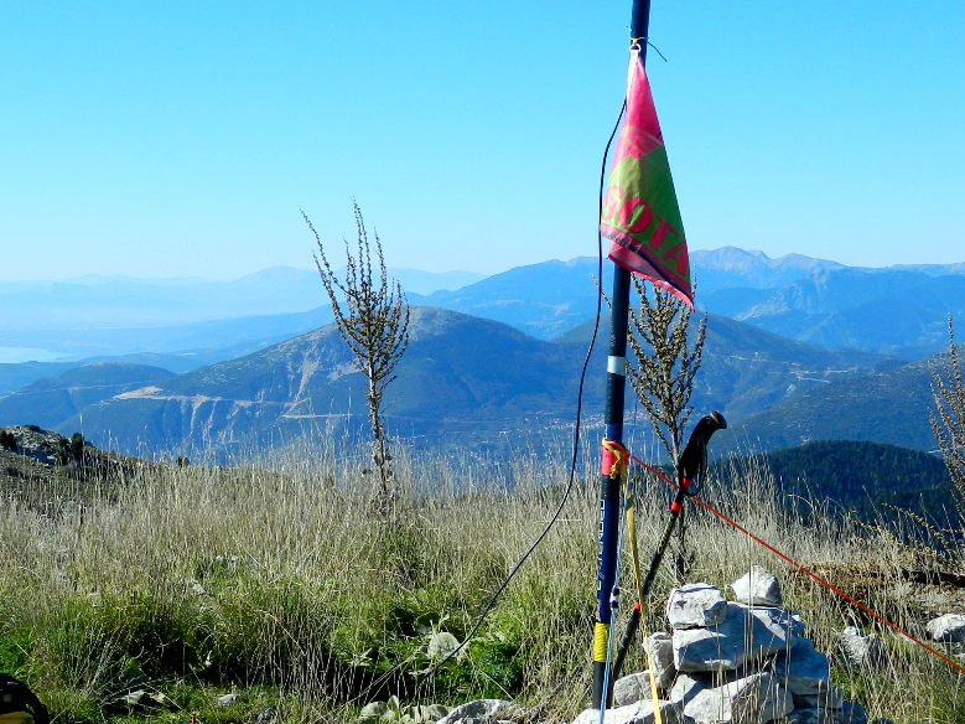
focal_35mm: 67
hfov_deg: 28.8
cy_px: 407
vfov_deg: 21.9
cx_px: 343
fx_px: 1867
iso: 80
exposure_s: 1/800
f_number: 3.5
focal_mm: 7.3
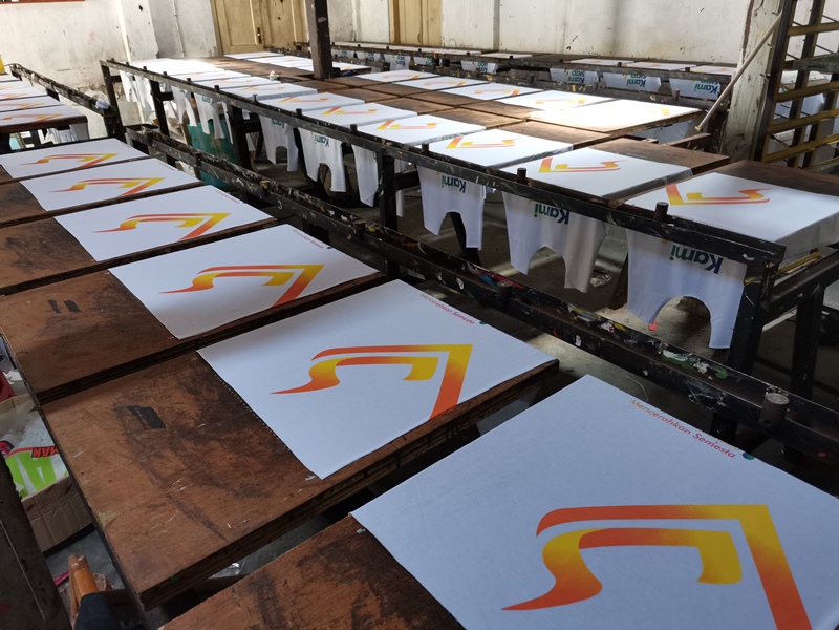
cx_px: 420
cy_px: 315
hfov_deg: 67.3
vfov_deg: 53.1
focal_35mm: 26
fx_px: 630
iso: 400
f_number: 1.8
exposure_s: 1/33.3
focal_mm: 4.75
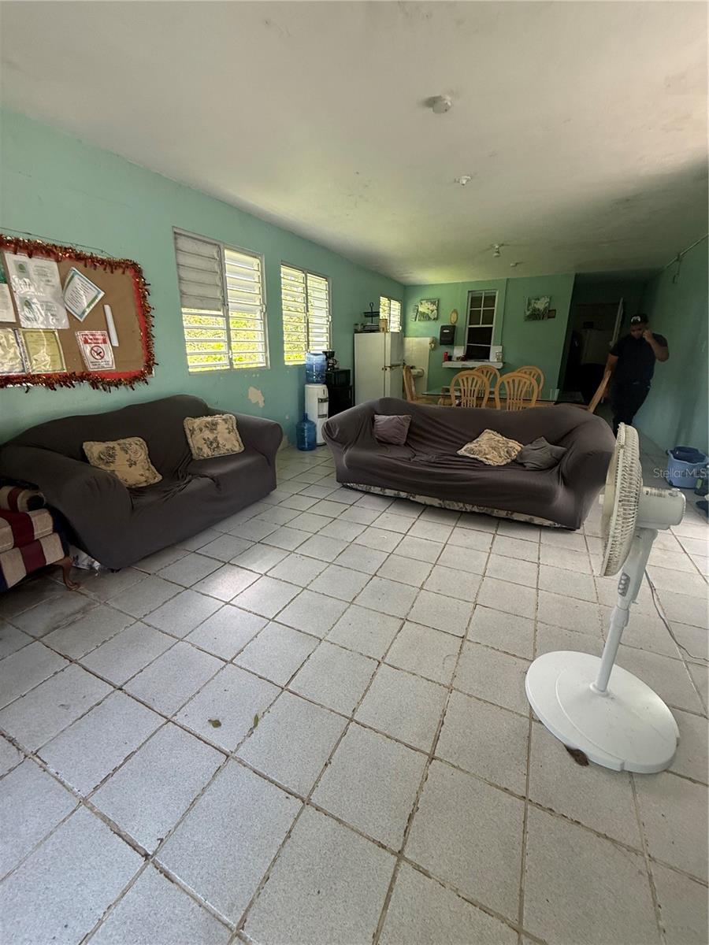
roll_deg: -1.3
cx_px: 354
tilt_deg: -19.1
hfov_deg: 85.7
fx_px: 382
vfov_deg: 102.1
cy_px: 472
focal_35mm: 14
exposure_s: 1/99
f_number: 2.2
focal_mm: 2.22
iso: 125
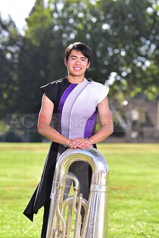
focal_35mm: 150
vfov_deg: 13.7
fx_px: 993
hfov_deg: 9.2
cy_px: 119
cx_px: 80
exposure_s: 1/250
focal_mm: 150
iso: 100
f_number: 4.5
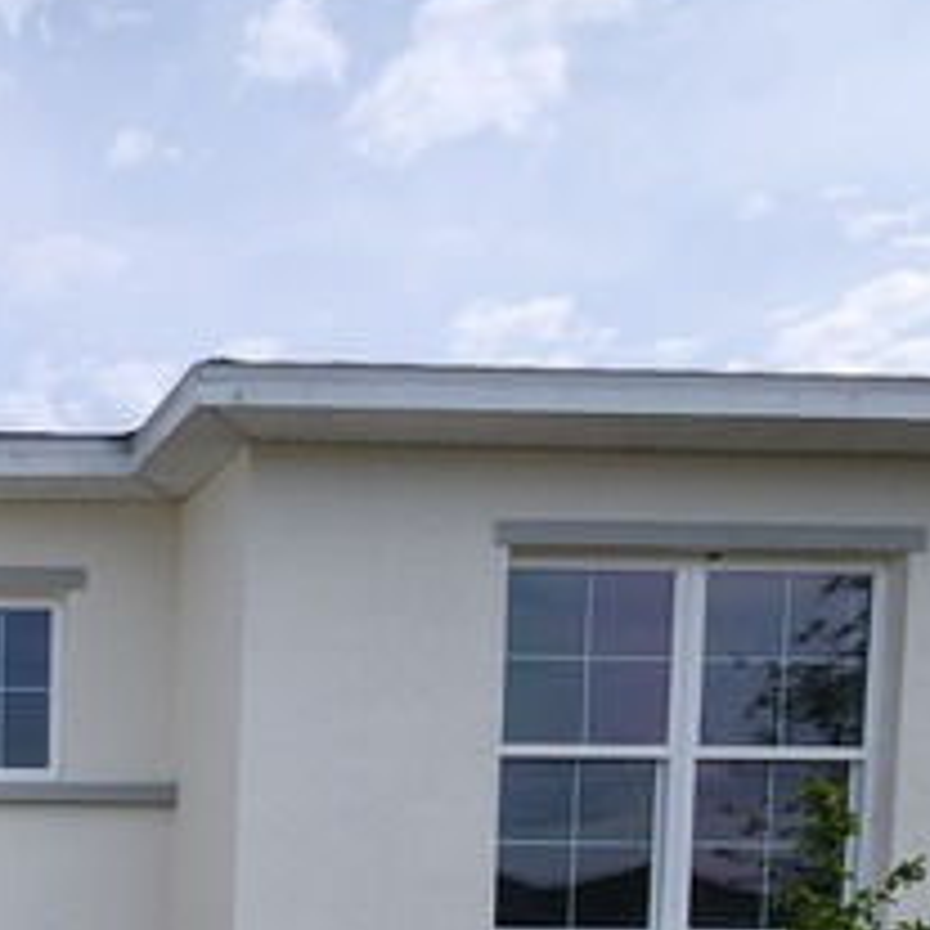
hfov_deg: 33.8
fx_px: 1125
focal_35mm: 37
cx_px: -254
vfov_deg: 37.6
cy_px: 1020
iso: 50
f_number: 2.2
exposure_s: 1/2775
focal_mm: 2.2
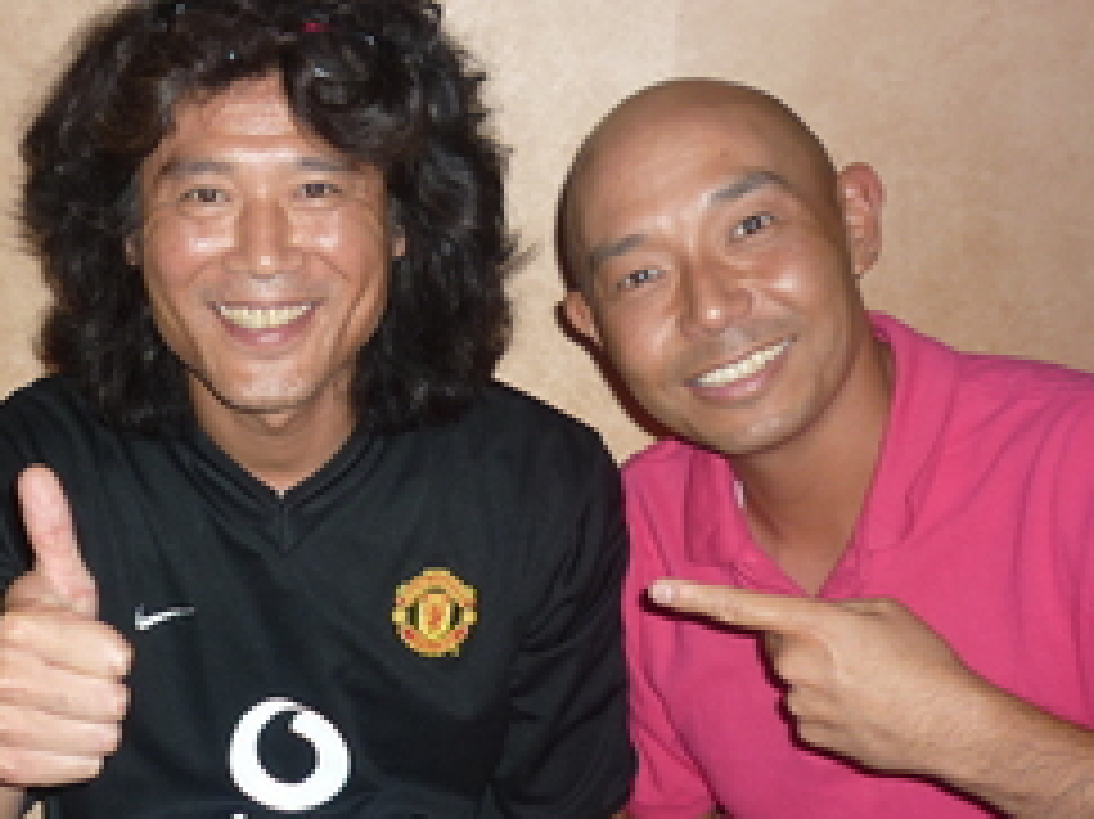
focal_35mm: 57
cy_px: 542
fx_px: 1801
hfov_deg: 33.3
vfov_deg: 25.5
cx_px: 315
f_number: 2.8
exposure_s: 1/30
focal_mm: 5.5
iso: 100
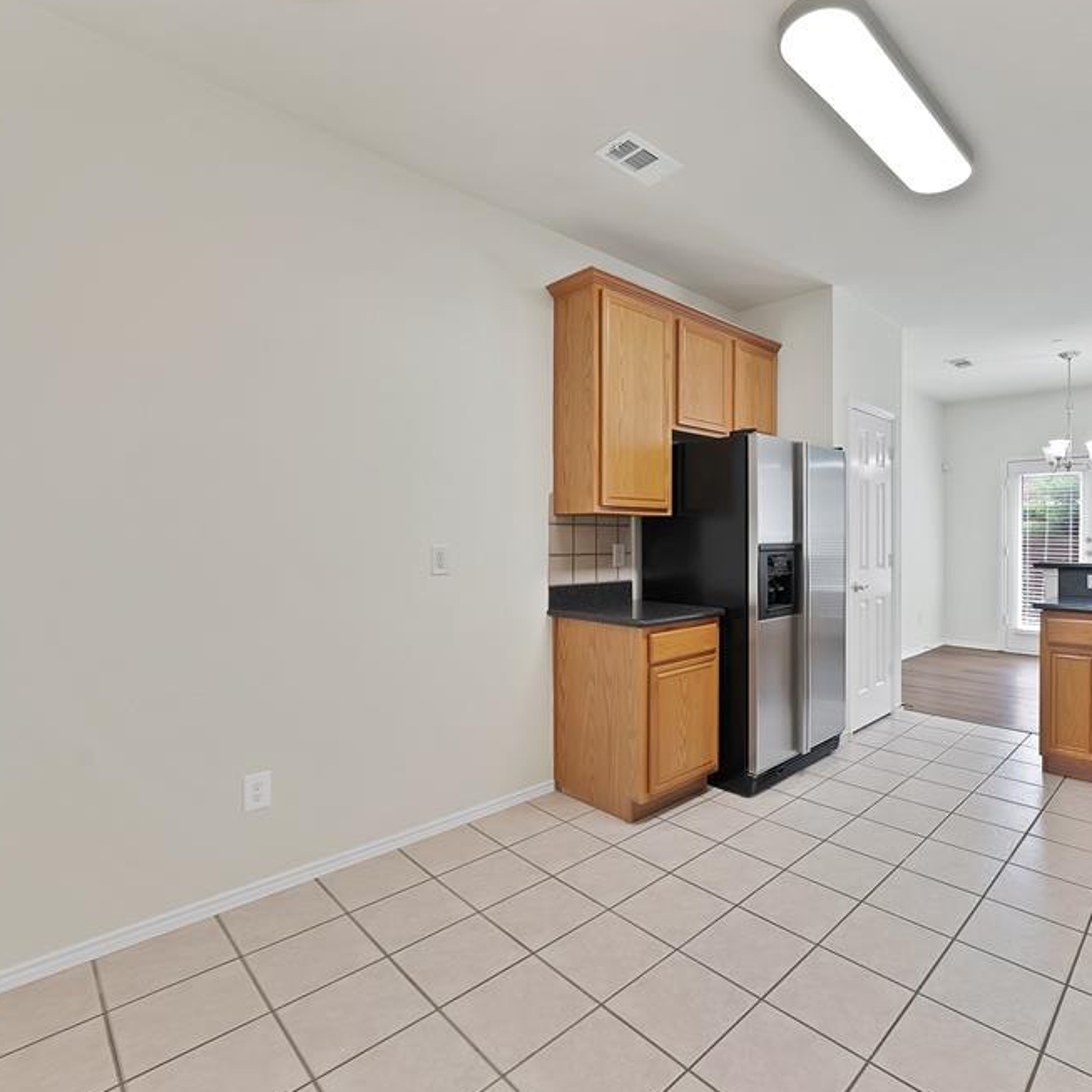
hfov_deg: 85.9
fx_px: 571
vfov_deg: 87.4
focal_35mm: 16
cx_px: 674
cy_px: 549
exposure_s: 1/6
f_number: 9
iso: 640
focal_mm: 12
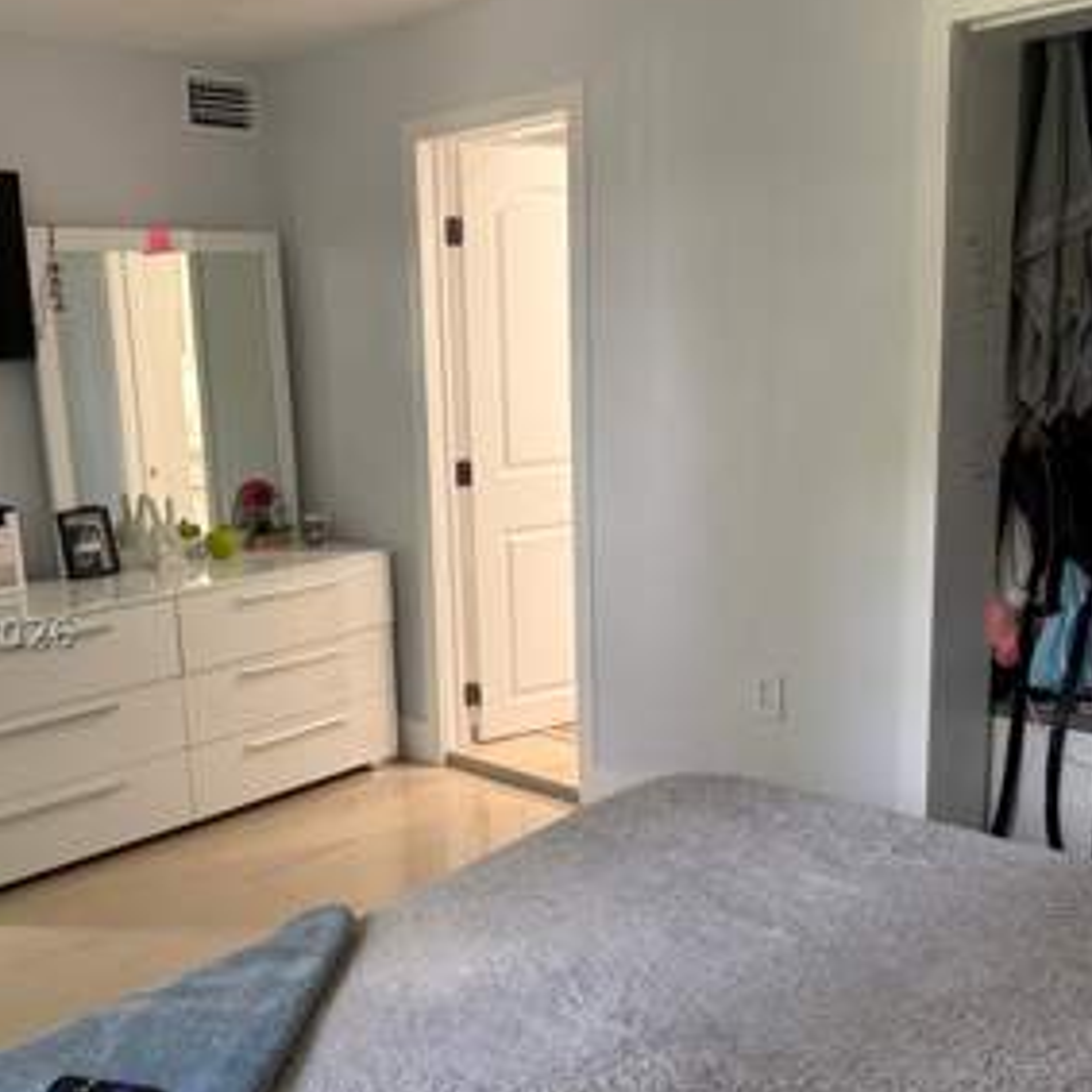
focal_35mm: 36
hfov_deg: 45.8
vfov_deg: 45.9
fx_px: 1285
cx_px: 428
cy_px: 633
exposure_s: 1/60
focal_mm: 6.76
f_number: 1.78
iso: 250
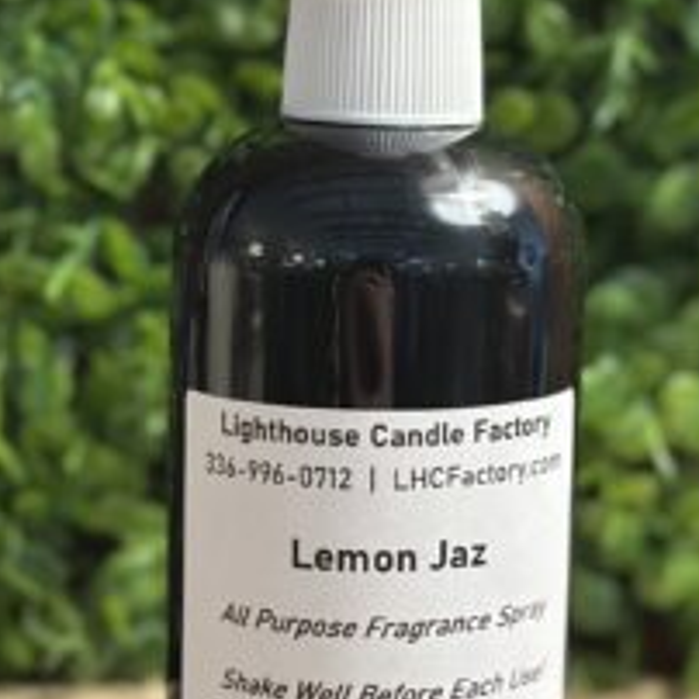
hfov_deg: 17.2
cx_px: 381
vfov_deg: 17.2
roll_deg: -1.5
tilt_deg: -7.3
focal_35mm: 101
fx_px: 2307
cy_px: 374
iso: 320
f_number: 1.78
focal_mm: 6.86
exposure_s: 1/40
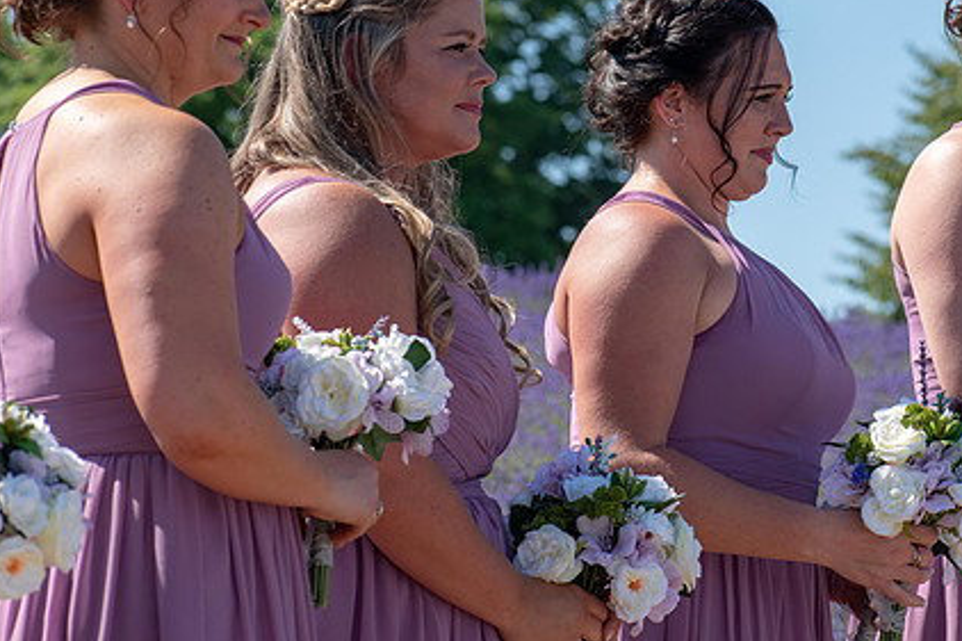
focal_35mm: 227
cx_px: 581
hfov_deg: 9.1
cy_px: 227
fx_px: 6063
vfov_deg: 6.0
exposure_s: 1/800
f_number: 7.1
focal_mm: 110
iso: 200
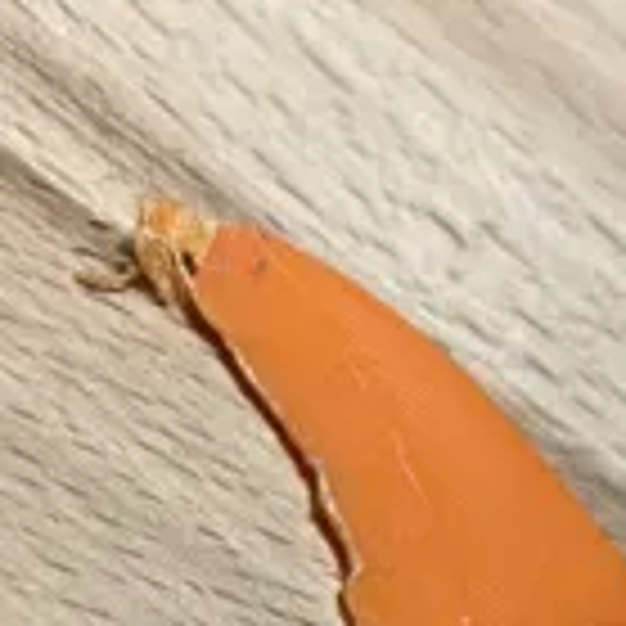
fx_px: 1350
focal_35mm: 66
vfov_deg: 22.8
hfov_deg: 25.8
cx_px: 459
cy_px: 851
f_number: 1.6
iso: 200
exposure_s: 1/60
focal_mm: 4.2
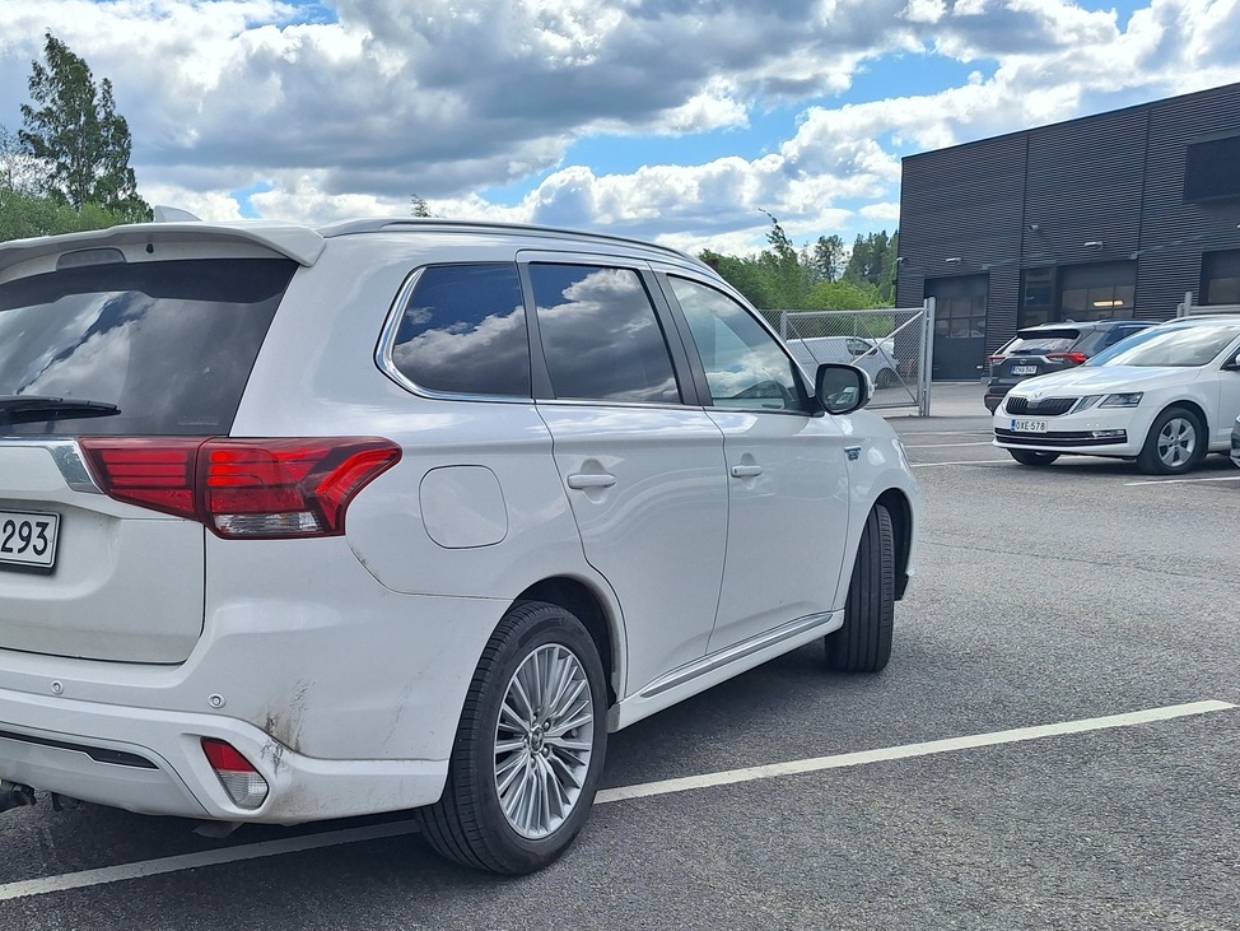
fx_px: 1218
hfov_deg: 52.5
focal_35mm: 34
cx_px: 378
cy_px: 647
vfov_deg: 41.1
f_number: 1.8
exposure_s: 1/2227
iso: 40
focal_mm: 5.54
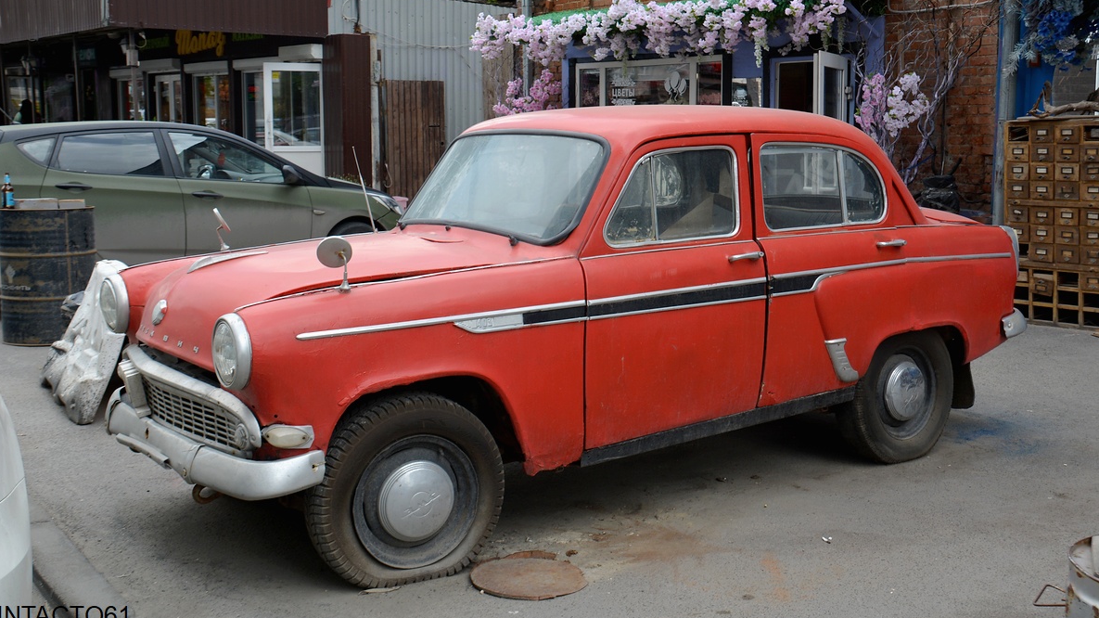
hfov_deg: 56.6
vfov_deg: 33.6
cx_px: 551
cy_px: 260
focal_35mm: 35
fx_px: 1020
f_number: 7.1
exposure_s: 1/200
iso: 200
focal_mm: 22
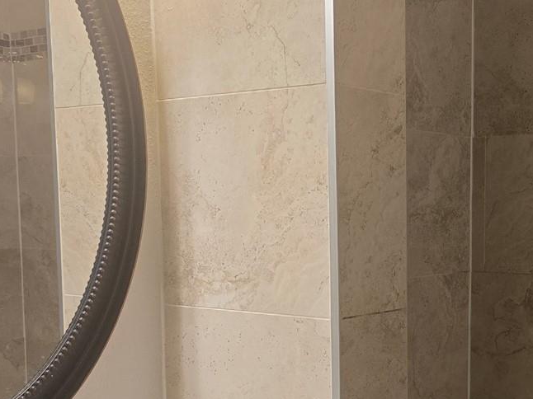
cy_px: 309
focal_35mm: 57
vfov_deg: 25.3
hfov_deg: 32.4
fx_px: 877
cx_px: 459
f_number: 1.7
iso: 125
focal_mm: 6.3
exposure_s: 1/120
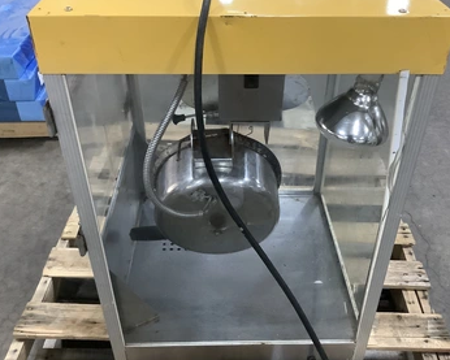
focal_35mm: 35
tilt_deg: -38.3
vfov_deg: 42.2
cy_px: 181
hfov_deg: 51.5
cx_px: 233
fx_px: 466
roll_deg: -0.9
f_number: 2.4
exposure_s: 1/40
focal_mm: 3.3
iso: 400
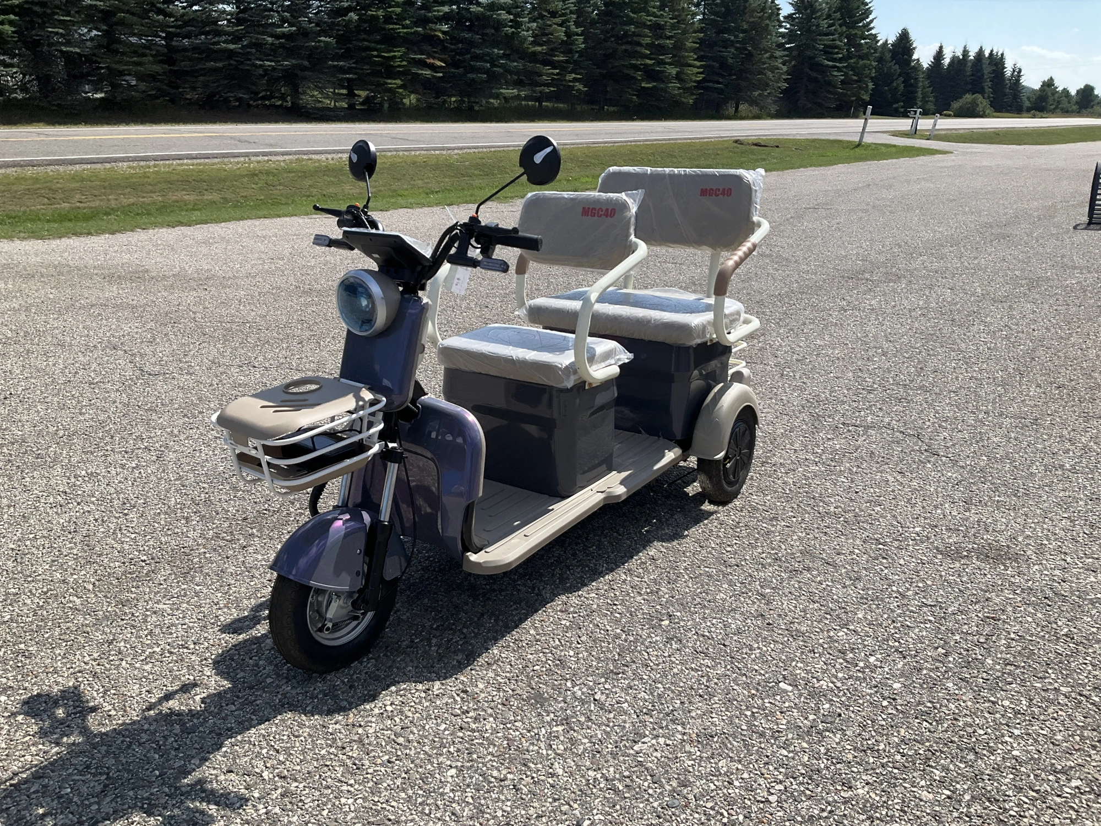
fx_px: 922
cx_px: 550
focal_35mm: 29
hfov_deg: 61.7
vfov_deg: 48.2
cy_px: 413
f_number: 1.8
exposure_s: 1/1848
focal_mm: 3
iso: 25
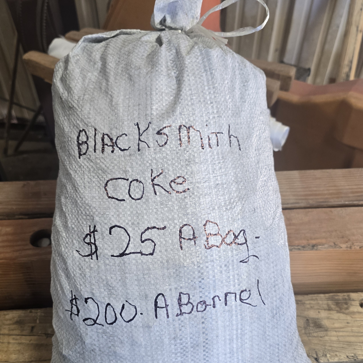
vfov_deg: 50.5
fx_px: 380
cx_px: 183
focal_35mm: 32
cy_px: 229
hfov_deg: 51.1
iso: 200
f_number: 1.7
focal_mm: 6.3
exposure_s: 1/180
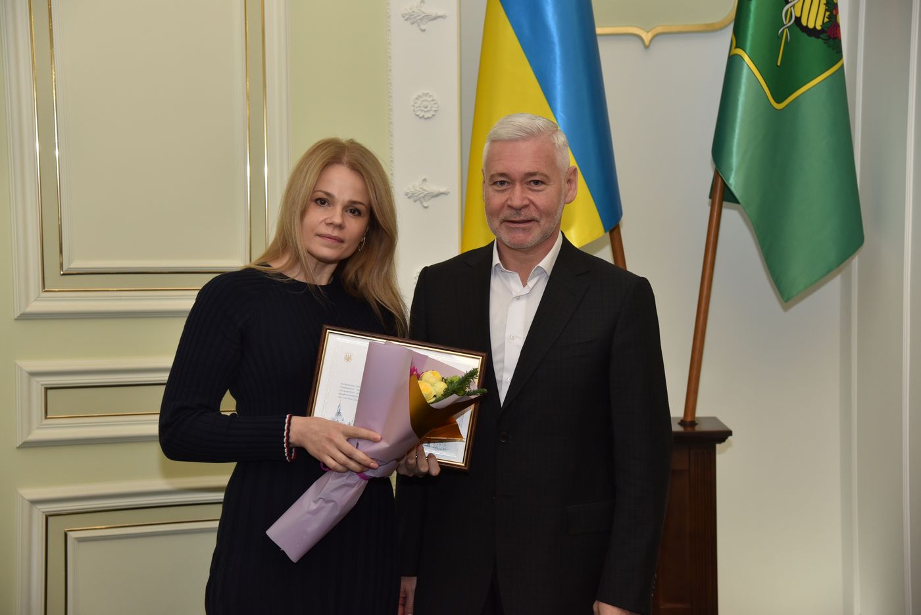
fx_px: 1664
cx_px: 460
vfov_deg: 20.9
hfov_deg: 30.9
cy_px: 308
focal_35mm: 65
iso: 800
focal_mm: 65
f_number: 4.5
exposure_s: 1/200
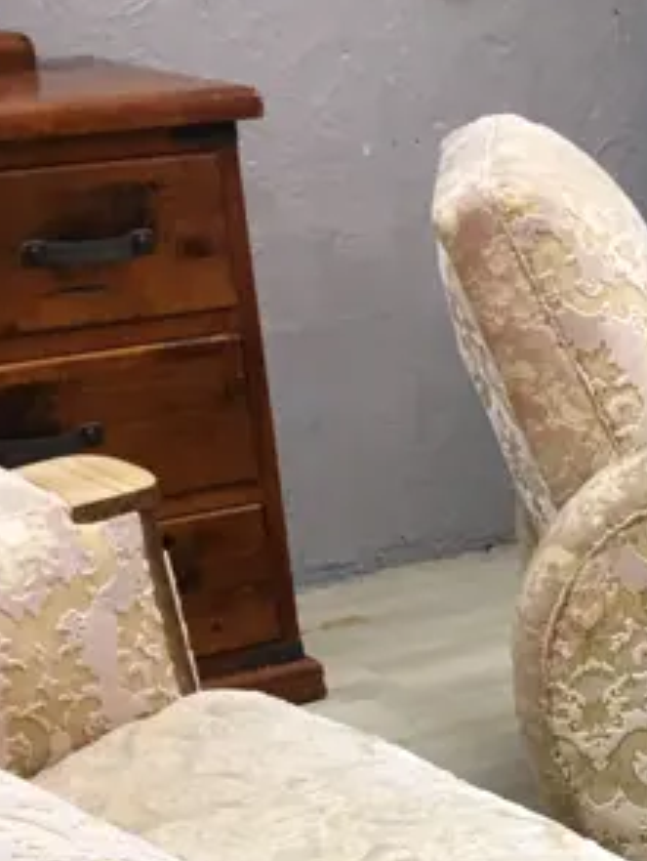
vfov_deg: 17.6
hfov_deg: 13.6
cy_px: 1250
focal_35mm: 101
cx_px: 1031
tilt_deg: -28.5
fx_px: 2513
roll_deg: -2.5
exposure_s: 1/17
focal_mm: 4.15
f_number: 2.2
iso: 50
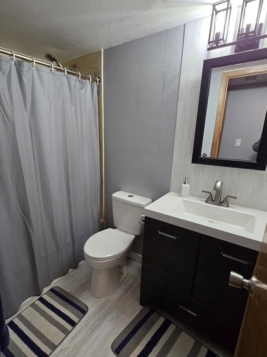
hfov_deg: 74.1
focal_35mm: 17
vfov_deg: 91.0
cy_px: 187
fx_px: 175
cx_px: 110
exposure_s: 1/60
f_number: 2.2
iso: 200
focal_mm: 2.2
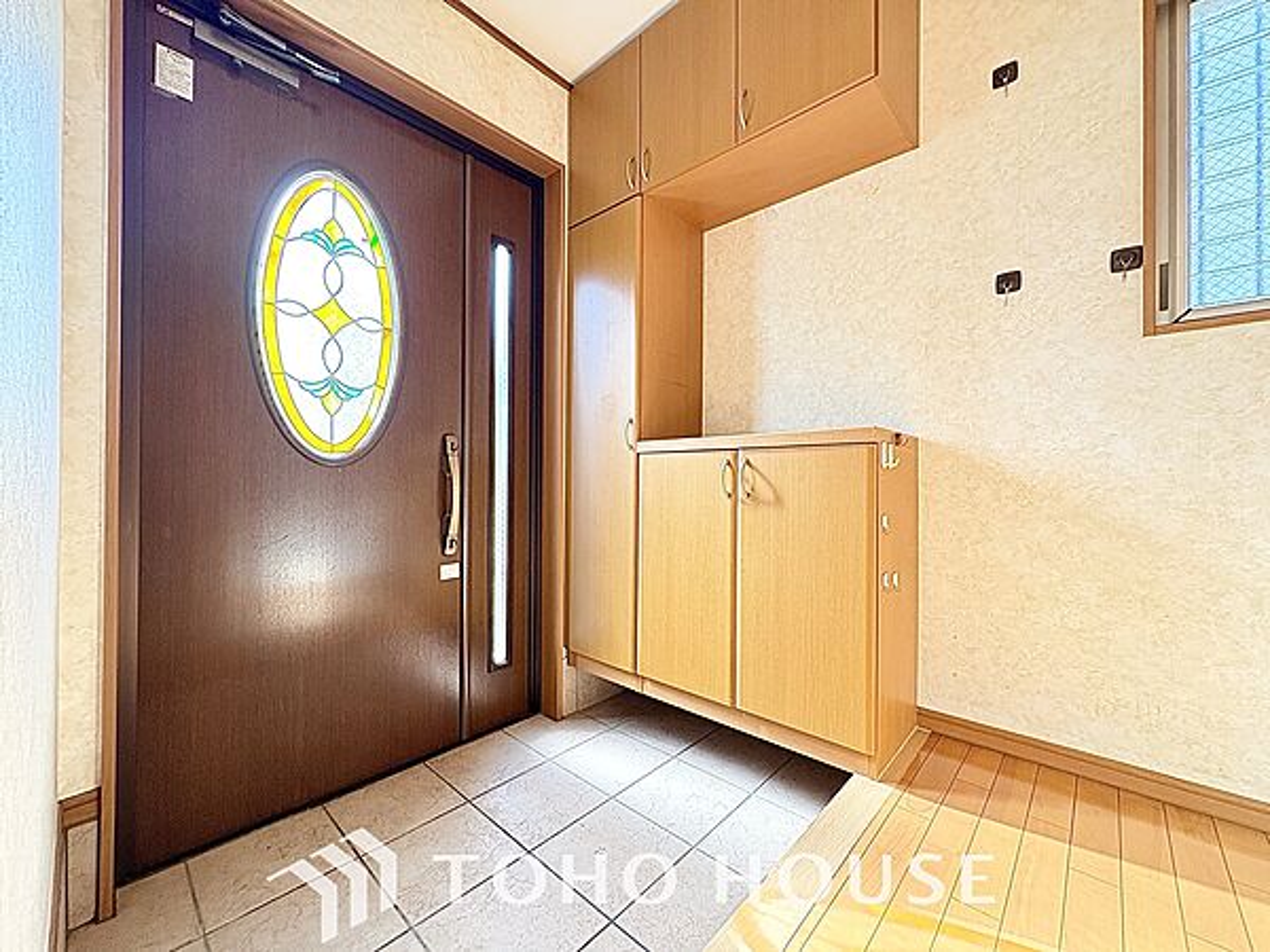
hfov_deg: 102.1
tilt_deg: +0.1
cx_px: 635
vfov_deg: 85.7
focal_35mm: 14
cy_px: 476
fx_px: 514
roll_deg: -0.3
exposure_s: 1/73
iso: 250
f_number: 2.2
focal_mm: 2.22
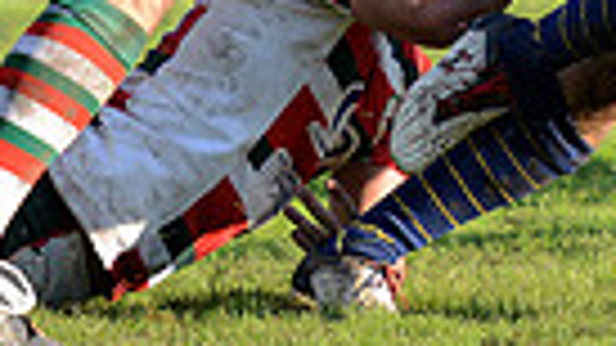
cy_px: -330
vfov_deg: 1.1
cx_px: 544
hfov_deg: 2.0
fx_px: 17376
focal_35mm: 1064
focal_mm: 240
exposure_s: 1/1000
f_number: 4
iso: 800
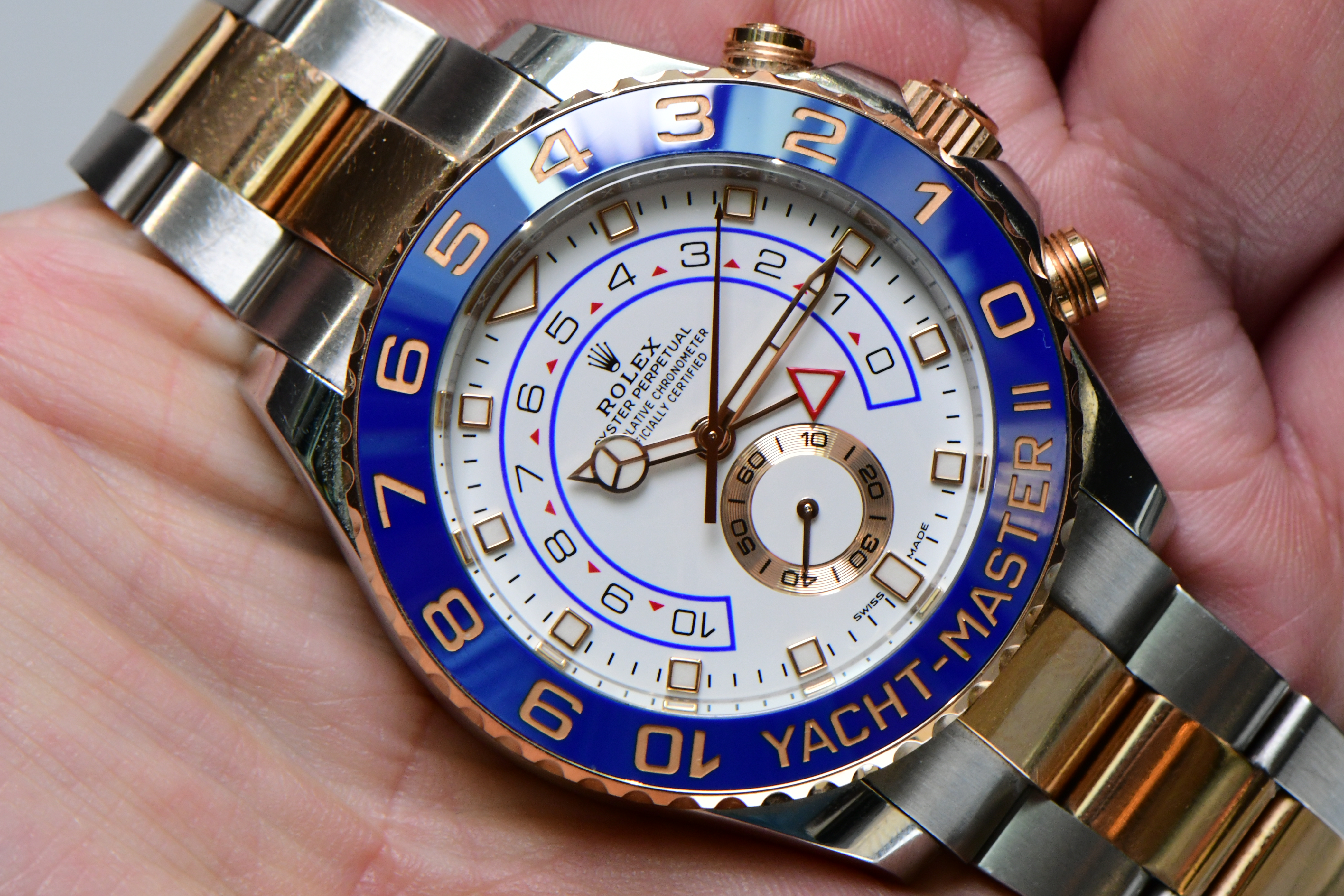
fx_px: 4741
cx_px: 672
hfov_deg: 16.1
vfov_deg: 10.8
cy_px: 448
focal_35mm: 127
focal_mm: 85
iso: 1600
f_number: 18
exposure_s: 1/60
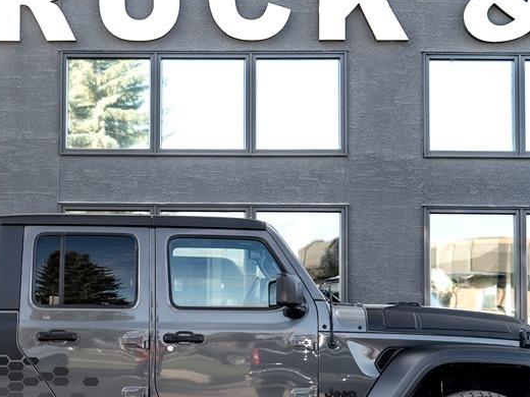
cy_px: 204
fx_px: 1485
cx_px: 127
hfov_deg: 20.1
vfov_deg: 15.2
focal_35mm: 97
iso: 125
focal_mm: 41
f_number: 4
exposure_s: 1/160
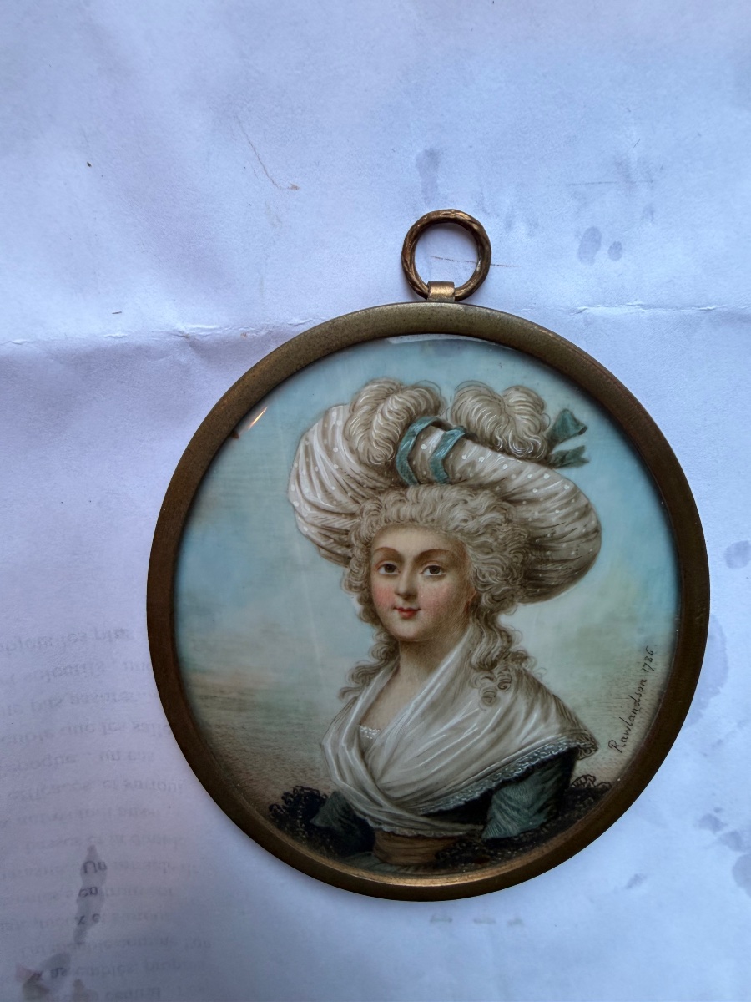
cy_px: 501
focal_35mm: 24
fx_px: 694
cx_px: 376
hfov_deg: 56.8
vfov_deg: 71.6
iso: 160
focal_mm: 2.22
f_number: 2.2
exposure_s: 1/50
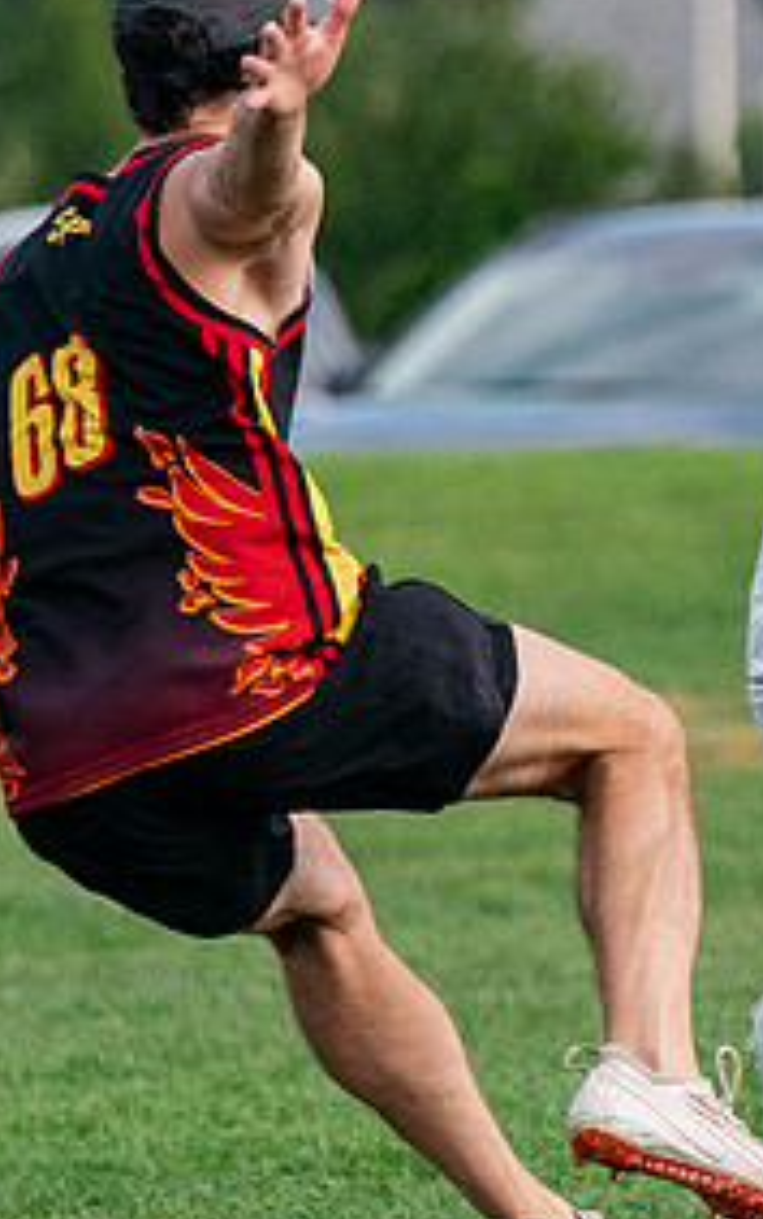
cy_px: 388
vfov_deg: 2.2
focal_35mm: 937
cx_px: 1189
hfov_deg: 1.4
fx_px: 31159
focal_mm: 200
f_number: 4
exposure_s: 1/5000
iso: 800
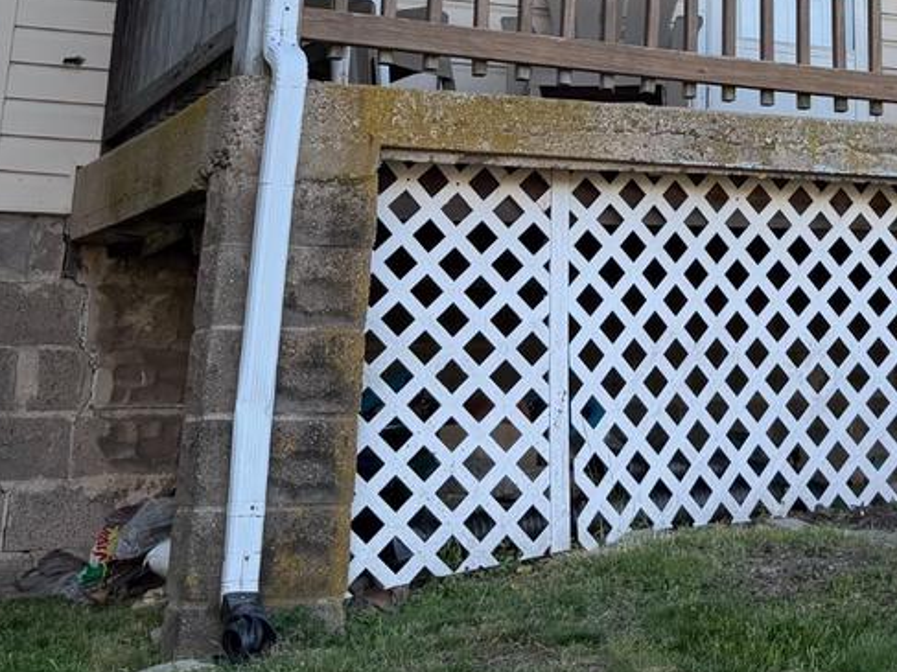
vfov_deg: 19.0
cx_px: 825
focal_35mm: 71
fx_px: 1839
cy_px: -226
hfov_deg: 26.4
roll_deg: +1.2
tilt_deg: +19.9
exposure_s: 1/665
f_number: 1.78
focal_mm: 6.76
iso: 100
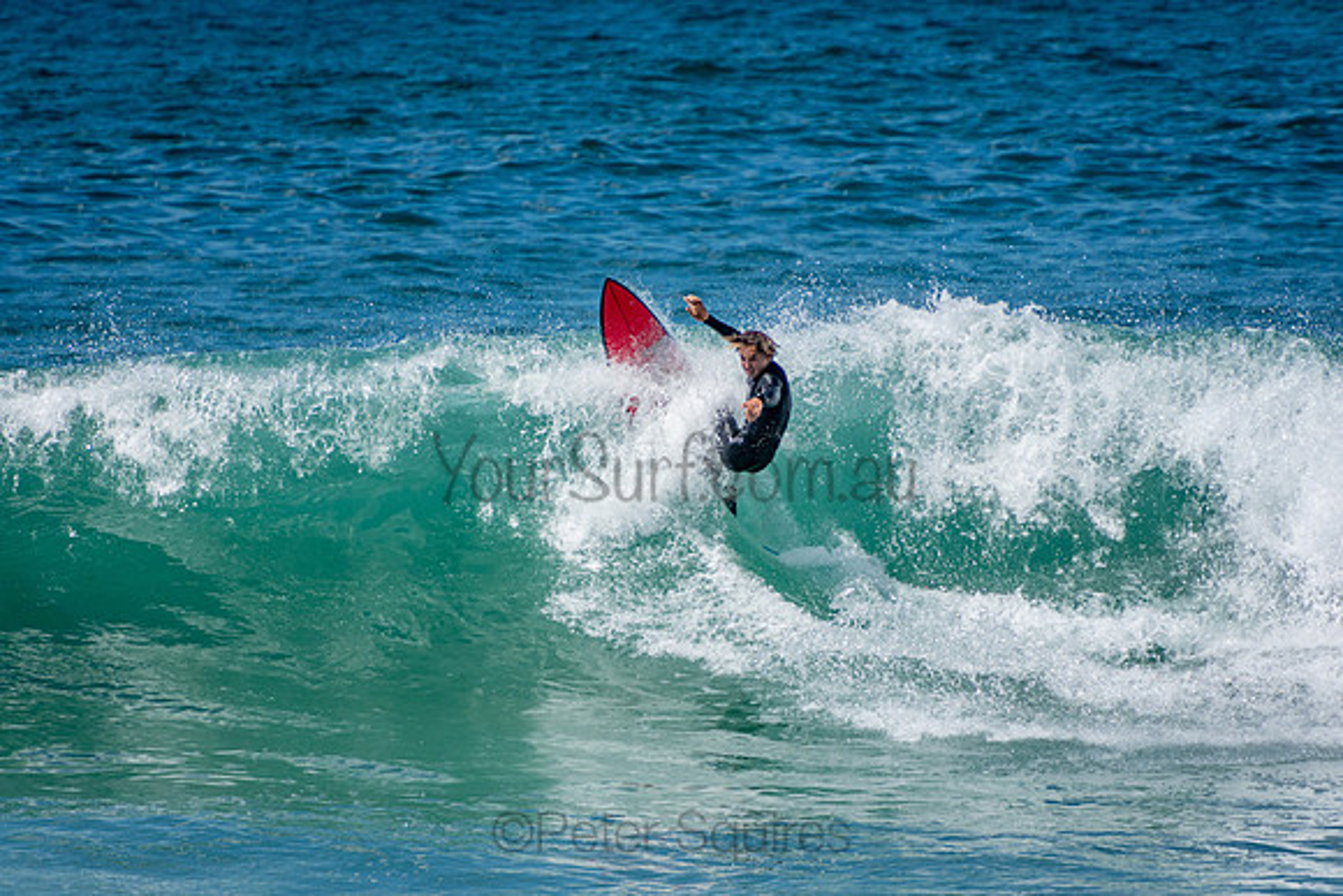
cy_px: 448
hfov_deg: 3.4
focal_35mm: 600
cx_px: 672
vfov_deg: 2.3
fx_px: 22388
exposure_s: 1/2000
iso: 320
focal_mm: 400
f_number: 5.6
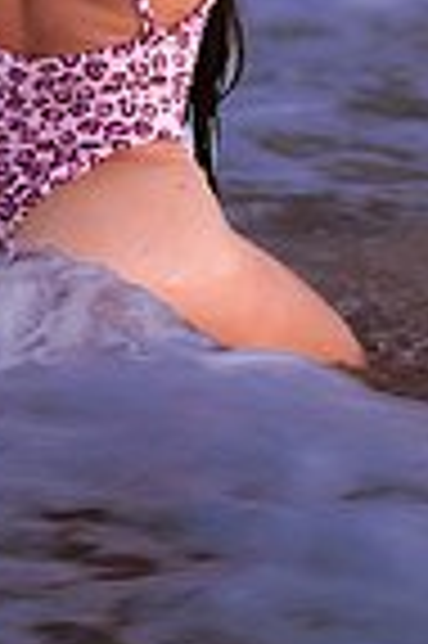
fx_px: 3271
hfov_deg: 7.5
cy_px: -302
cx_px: 248
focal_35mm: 183
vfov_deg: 10.9
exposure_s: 1/80
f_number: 1.4
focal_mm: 58
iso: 1600
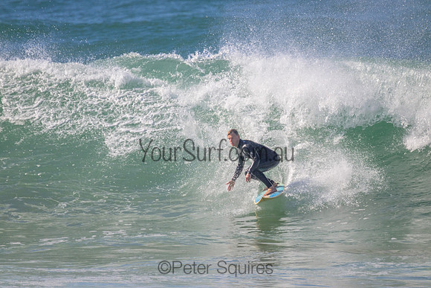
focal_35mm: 800
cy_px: 144
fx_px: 9580
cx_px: 216
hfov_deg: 2.6
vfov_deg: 1.7
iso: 1100
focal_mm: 800
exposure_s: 1/2000
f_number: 11
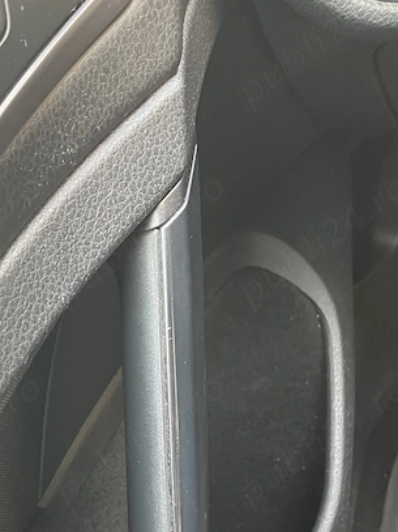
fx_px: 844
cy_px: 484
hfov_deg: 25.8
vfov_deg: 33.1
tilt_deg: -53.1
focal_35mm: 55
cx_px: 48
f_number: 1.8
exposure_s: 1/60
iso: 160
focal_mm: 3.99
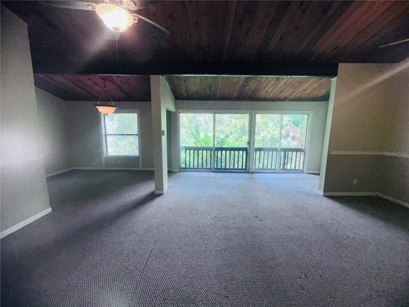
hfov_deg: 102.1
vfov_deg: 85.7
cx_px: 204
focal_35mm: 14
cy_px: 154
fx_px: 165
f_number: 2.2
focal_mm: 2.22
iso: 40
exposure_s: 1/122
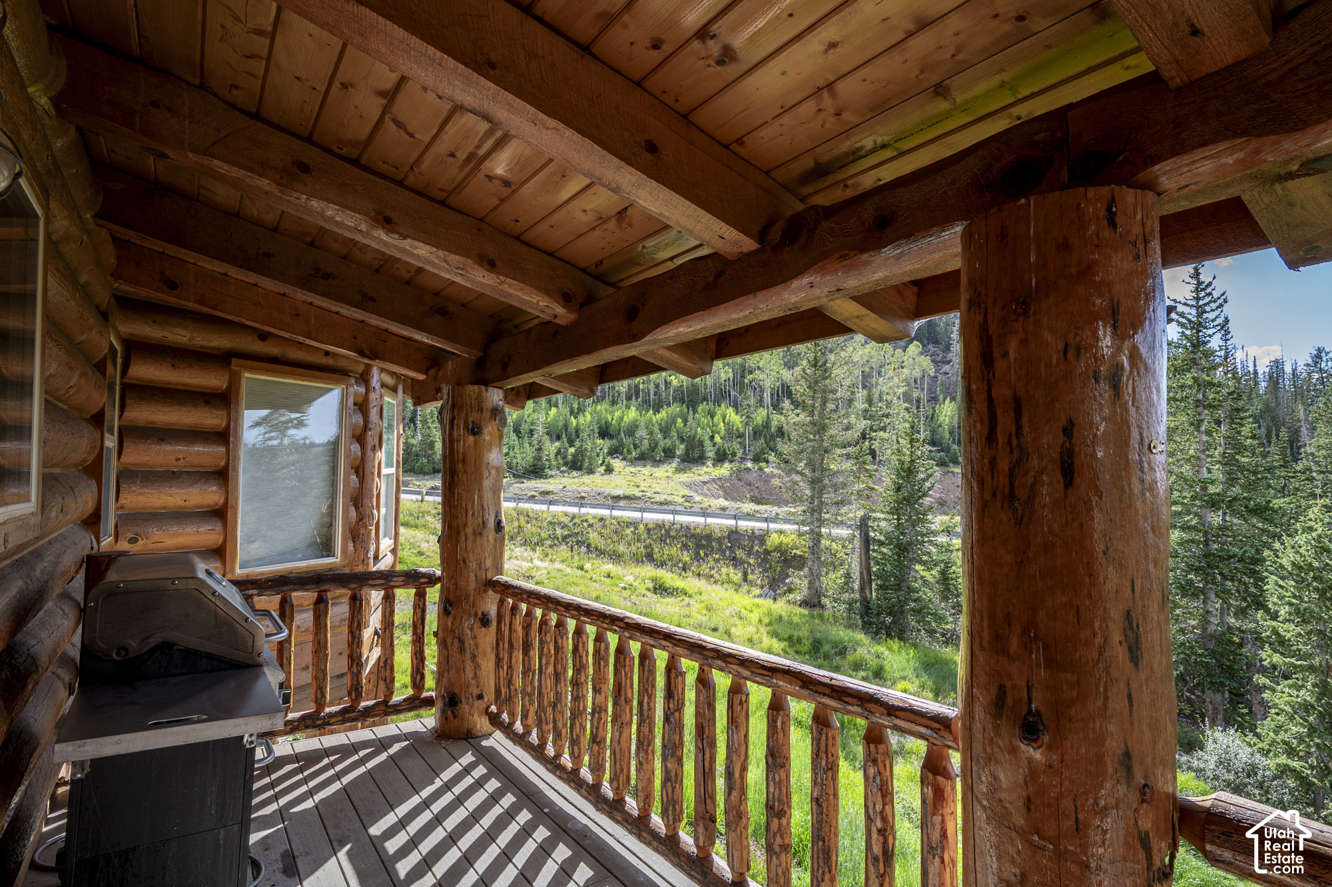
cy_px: 444
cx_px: 666
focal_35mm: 18
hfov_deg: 90.0
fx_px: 666
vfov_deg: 67.3
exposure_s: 1/125
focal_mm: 18
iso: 320
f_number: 10
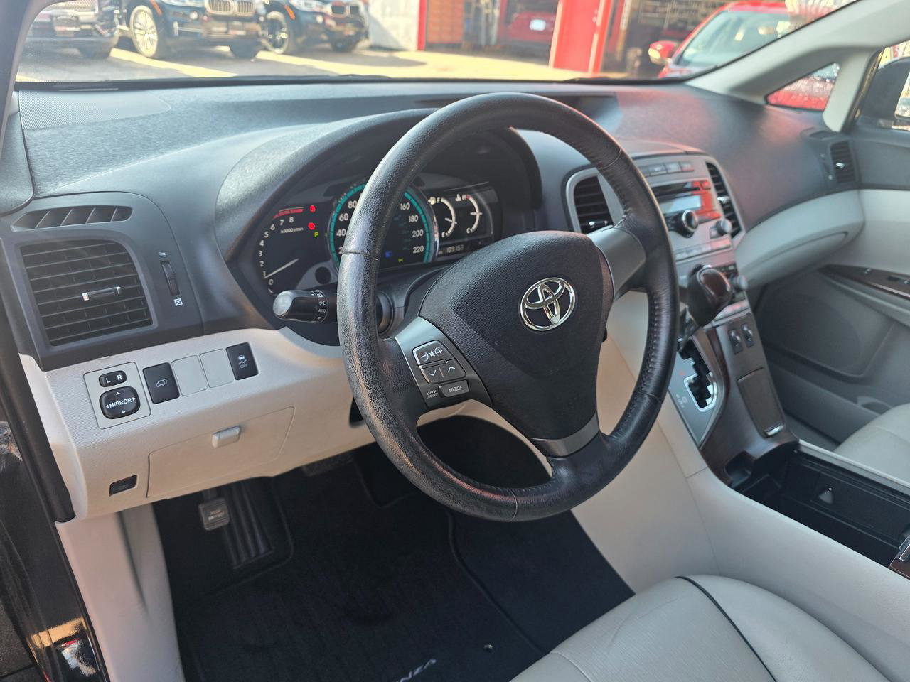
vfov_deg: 58.9
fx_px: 605
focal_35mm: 23
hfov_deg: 73.9
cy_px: 341
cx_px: 455
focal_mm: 6.3
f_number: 1.7
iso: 80
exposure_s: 1/180
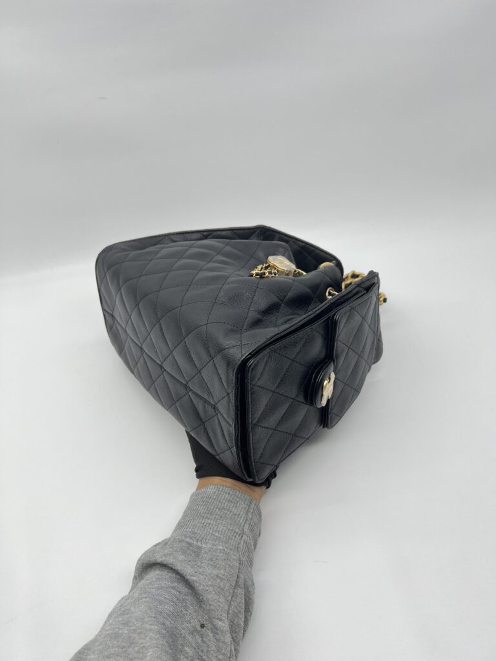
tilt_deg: -44.8
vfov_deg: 67.3
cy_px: 330
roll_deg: +8.3
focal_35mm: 26
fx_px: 497
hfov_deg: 53.1
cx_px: 248
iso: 32
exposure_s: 1/100
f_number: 1.5
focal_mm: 5.7
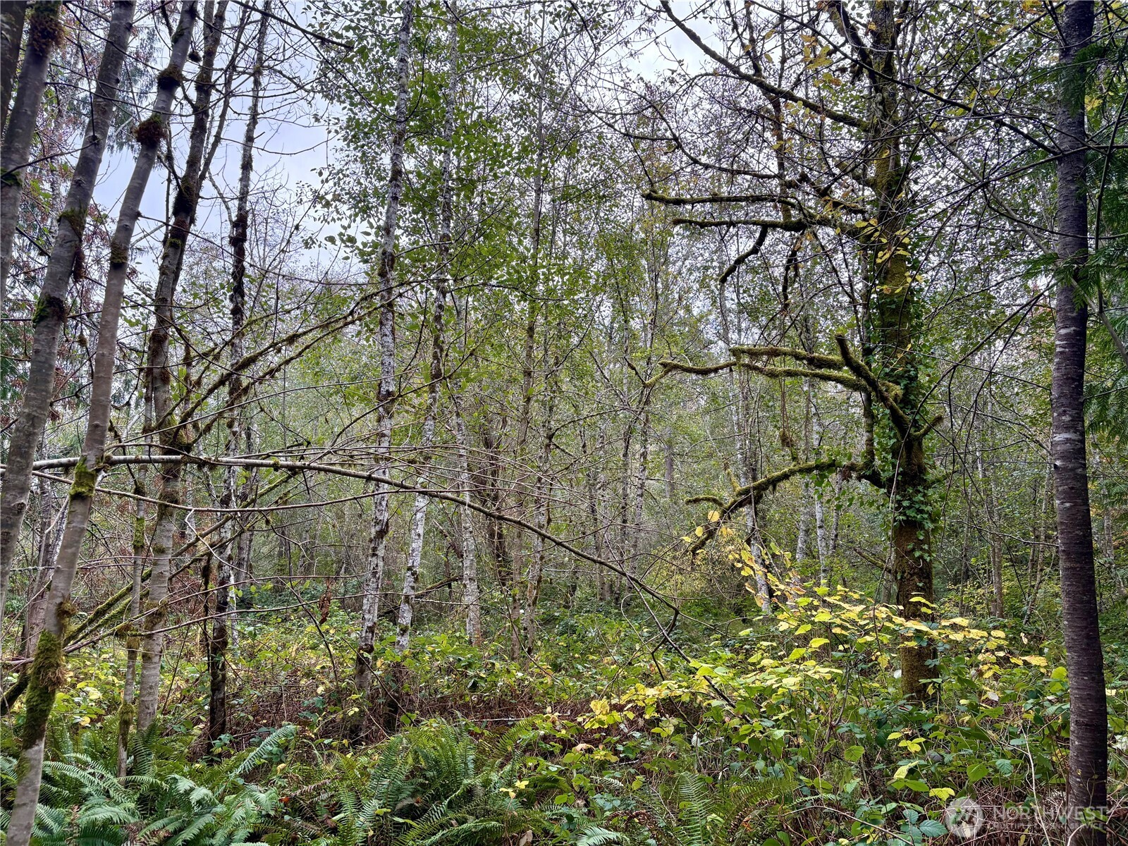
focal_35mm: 26
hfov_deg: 67.3
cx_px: 564
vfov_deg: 53.1
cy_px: 423
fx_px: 847
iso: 64
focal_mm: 5.96
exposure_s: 1/316
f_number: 1.6
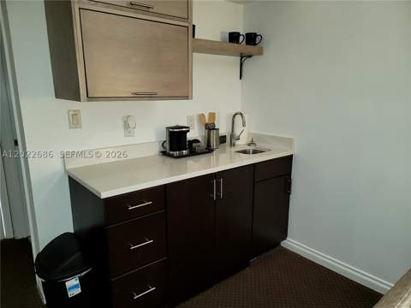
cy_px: 154
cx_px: 206
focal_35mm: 25
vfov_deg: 54.9
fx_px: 297
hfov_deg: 69.4
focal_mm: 7
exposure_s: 1/20
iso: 125
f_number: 1.8
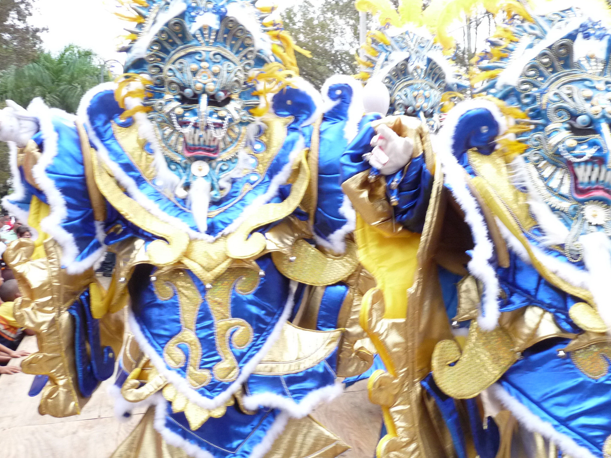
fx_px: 582
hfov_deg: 55.3
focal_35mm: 33
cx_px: 321
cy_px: 202
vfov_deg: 42.9
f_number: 2.8
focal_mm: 4.8
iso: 250
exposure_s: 1/60
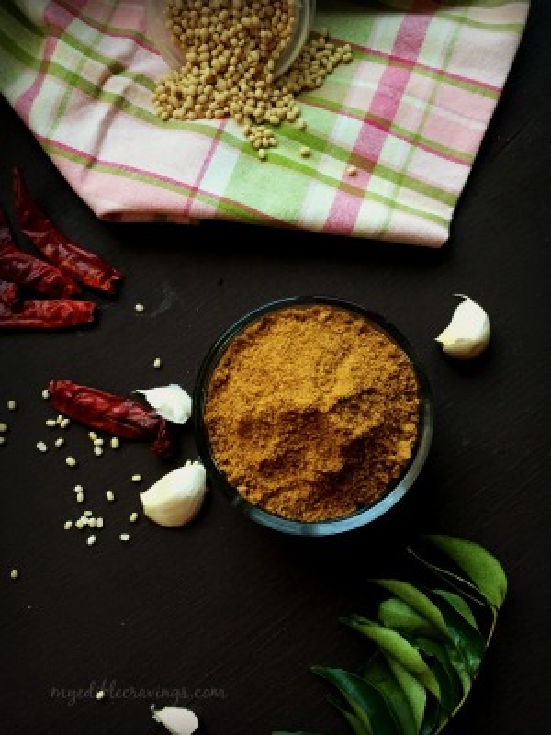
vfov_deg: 61.7
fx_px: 615
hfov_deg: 48.2
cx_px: 276
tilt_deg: -81.1
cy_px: 368
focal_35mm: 29
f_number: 2.2
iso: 200
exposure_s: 1/30
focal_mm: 4.15
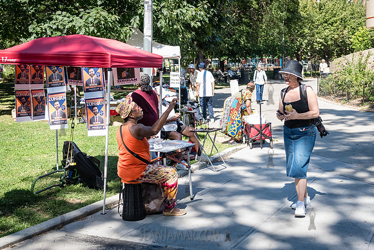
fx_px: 508
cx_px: 188
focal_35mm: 49
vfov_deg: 27.6
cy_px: 104
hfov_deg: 40.4
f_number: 3.5
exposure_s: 1/4000
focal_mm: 40
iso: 2000
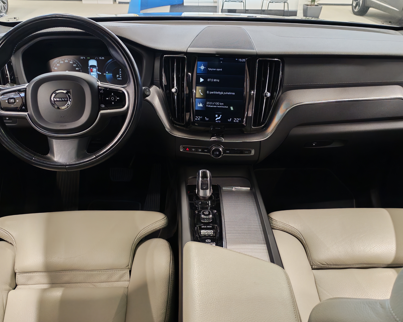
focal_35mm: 33
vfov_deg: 44.5
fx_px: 394
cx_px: 208
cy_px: 160
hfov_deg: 54.2
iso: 1250
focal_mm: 6.12
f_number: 1.9
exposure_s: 1/100
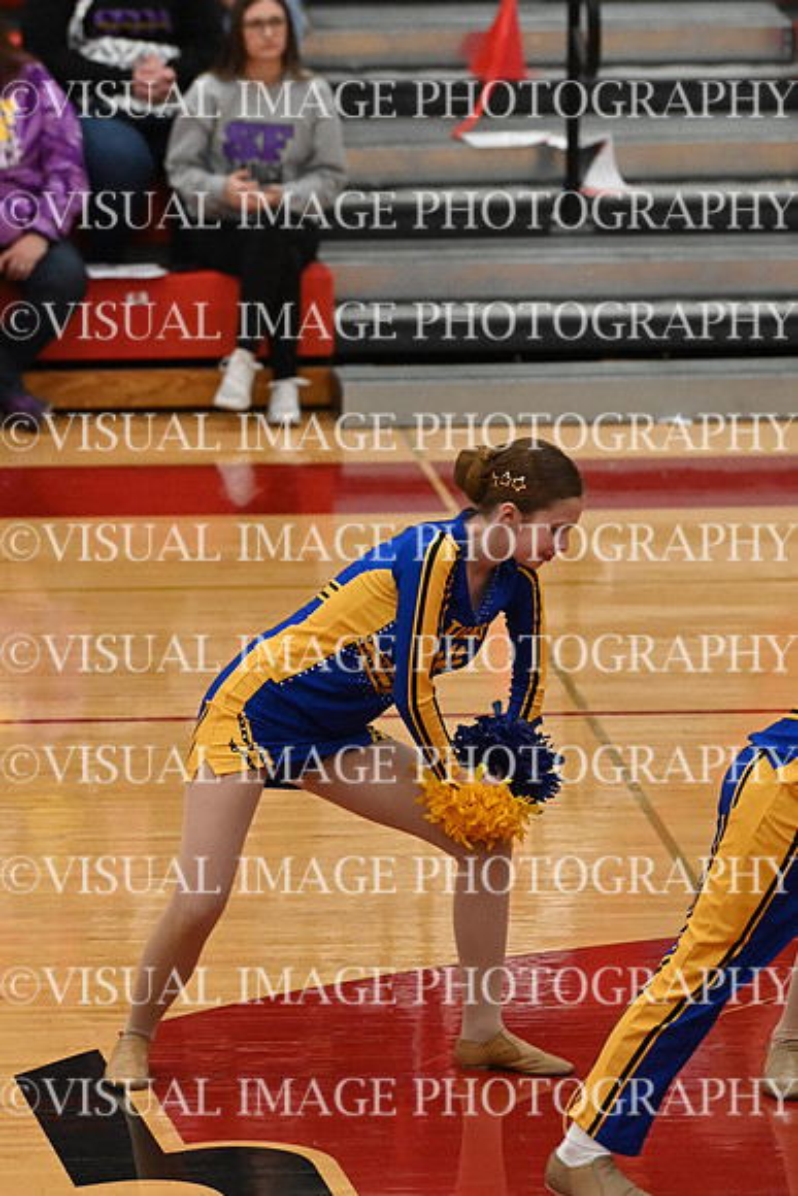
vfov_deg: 7.1
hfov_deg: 4.7
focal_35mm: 292
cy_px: 598
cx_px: 399
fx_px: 9702
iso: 6400
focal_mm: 195
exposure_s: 1/400
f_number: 4
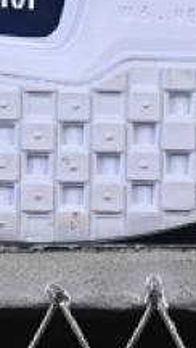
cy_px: -114
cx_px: 251
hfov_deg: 3.1
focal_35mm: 391
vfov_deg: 5.5
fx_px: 3614
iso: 160
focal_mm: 50
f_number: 9
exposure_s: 1/80
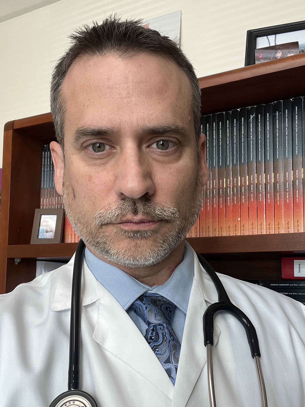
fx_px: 352
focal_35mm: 30
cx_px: 152
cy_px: 204
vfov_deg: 60.0
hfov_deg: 46.8
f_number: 2.2
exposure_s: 1/60
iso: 50
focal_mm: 2.71
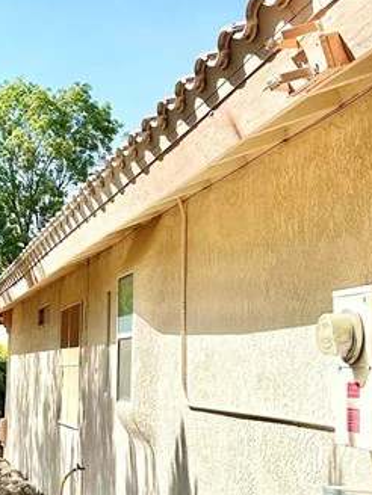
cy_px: 205
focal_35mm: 75
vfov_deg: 26.0
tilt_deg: +9.9
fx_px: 1075
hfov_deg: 19.2
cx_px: 18
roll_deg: -3.4
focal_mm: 6.86
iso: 80
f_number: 1.78
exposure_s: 1/3861
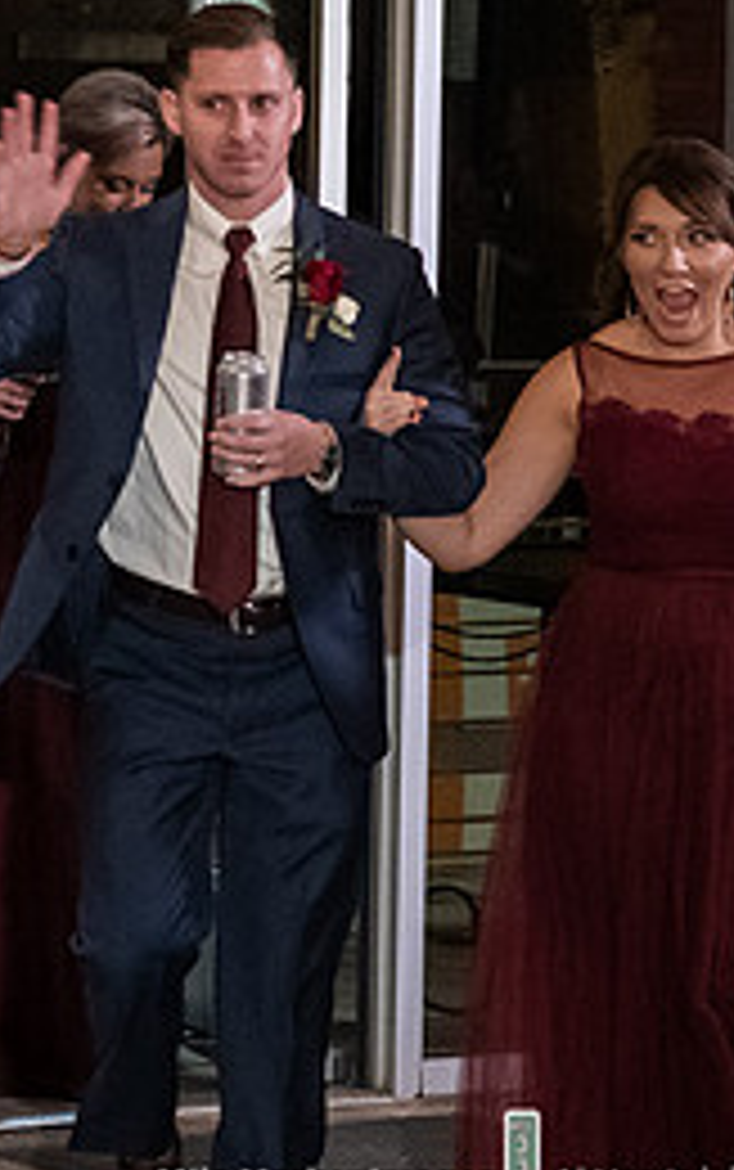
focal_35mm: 215
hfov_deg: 6.1
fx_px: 6866
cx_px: 405
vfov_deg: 9.7
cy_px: 243
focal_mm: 50
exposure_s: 1/160
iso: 6400
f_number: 2.8
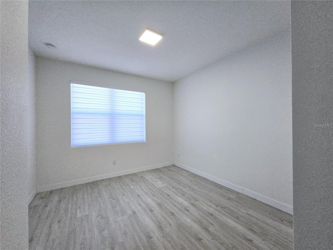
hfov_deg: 106.2
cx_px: 166
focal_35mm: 13
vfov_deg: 89.9
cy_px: 125
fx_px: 125
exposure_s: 1/120
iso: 80
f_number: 2.2
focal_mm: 2.2
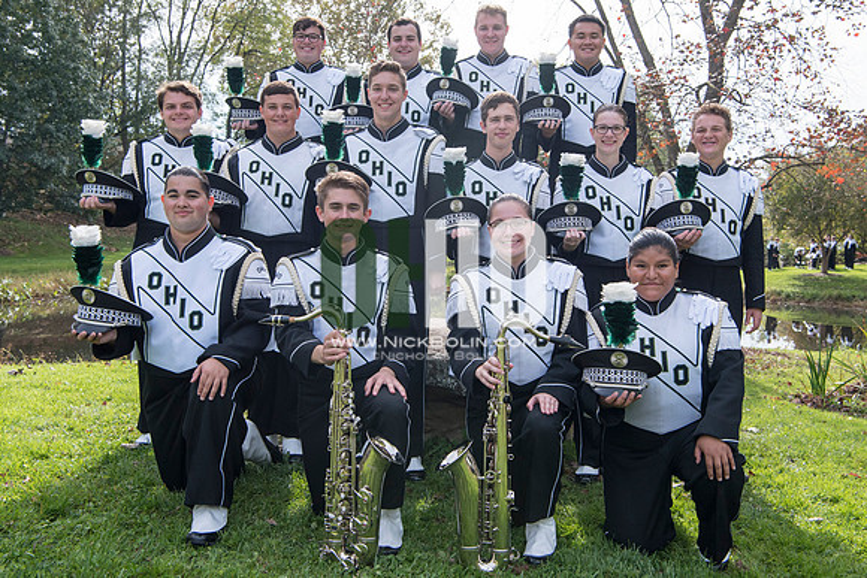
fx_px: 930
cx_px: 459
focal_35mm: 39
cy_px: 268
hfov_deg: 49.9
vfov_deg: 34.5
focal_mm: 36
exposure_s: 1/640
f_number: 8
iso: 500
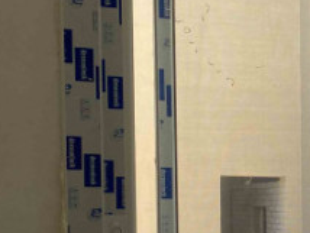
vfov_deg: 14.9
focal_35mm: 97
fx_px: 870
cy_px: 256
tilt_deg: -3.4
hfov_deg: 17.7
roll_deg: -0.6
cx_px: 488
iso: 32
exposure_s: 1/1362
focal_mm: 4.25
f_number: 1.8
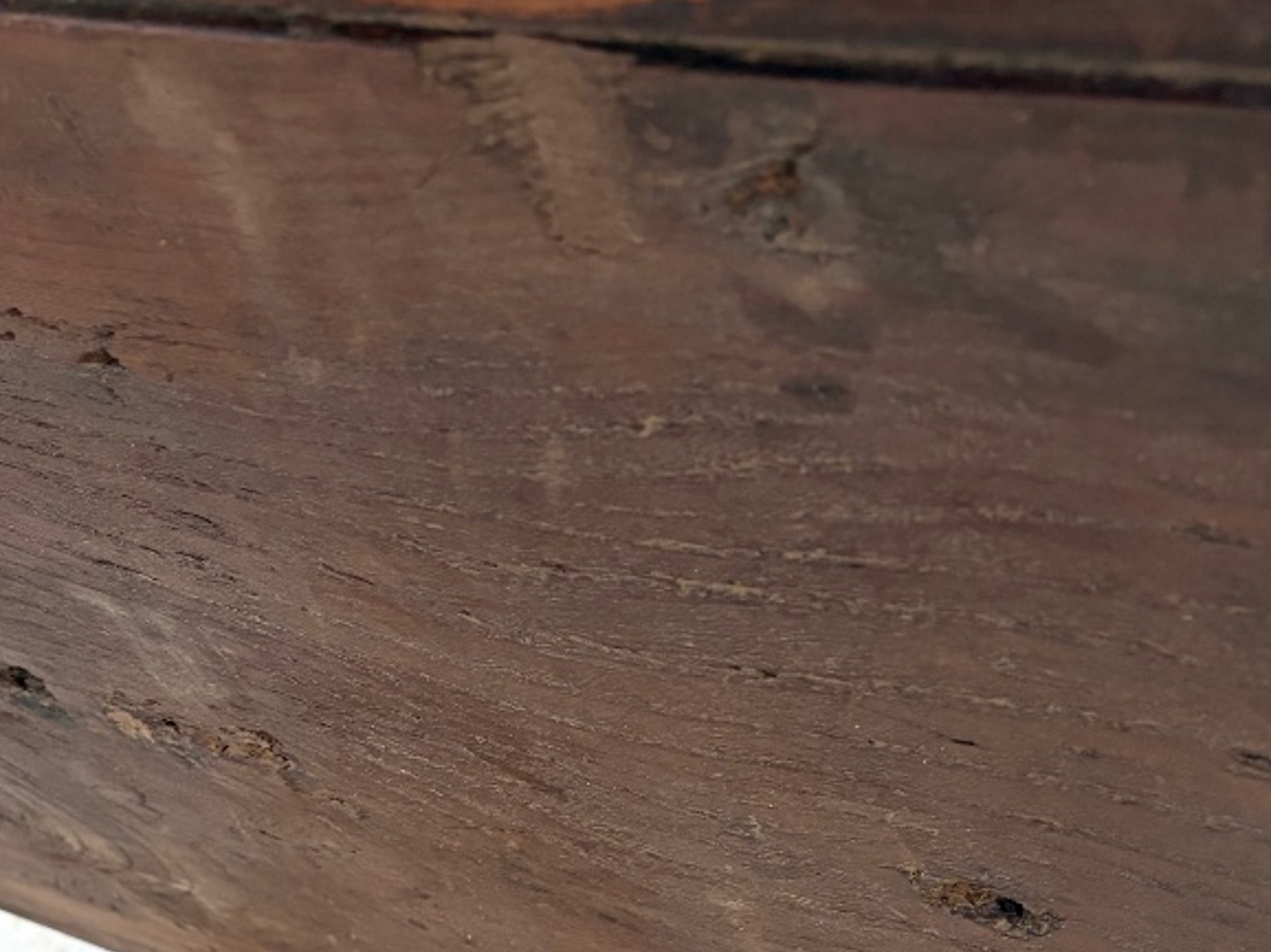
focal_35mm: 54
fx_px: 1982
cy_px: 879
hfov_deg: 35.1
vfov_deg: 26.0
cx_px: 385
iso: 250
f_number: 1.6
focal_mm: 5.96
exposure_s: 1/50
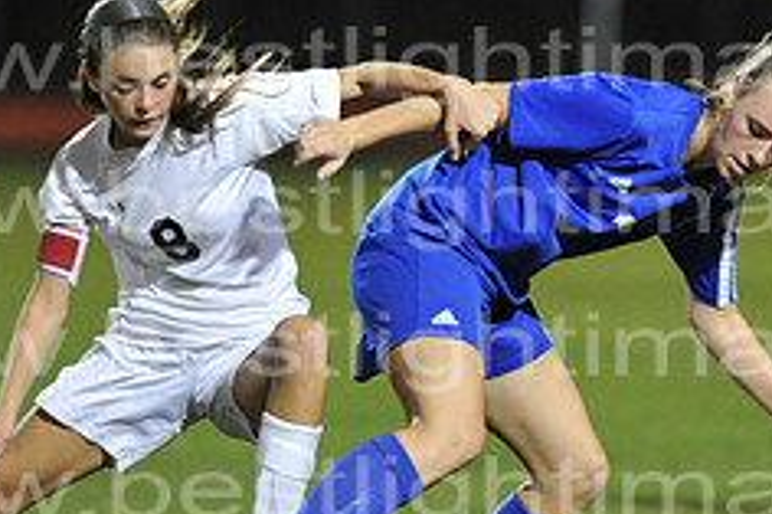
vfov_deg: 1.9
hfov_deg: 2.8
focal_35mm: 738
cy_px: 282
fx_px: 15814
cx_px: 536
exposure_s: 1/400
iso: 5000
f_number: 3.2
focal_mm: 300
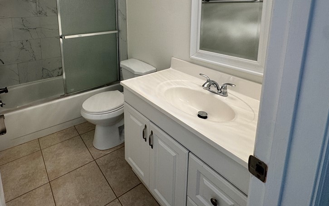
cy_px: 39
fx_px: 188
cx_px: 116
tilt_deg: -11.3
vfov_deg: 53.1
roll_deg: +0.3
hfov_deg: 80.2
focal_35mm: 21
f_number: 2.2
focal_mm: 2.22
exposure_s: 1/120
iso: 160
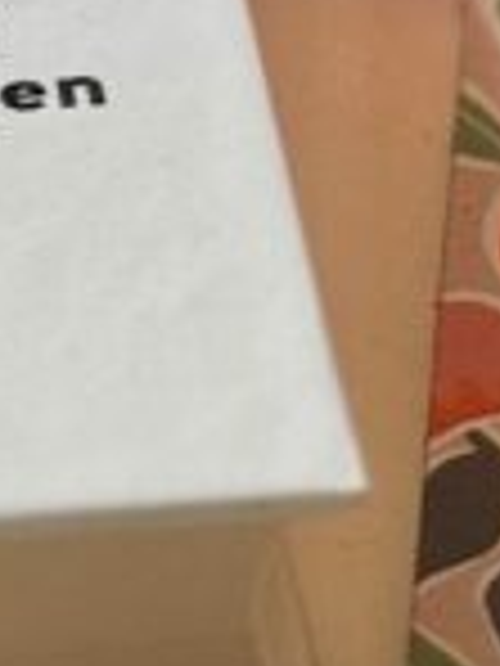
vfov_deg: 5.9
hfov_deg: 4.4
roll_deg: +4.0
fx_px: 6413
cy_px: -104
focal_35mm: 333
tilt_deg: -32.1
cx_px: -419
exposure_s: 1/96
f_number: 1.78
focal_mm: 6.76
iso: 100
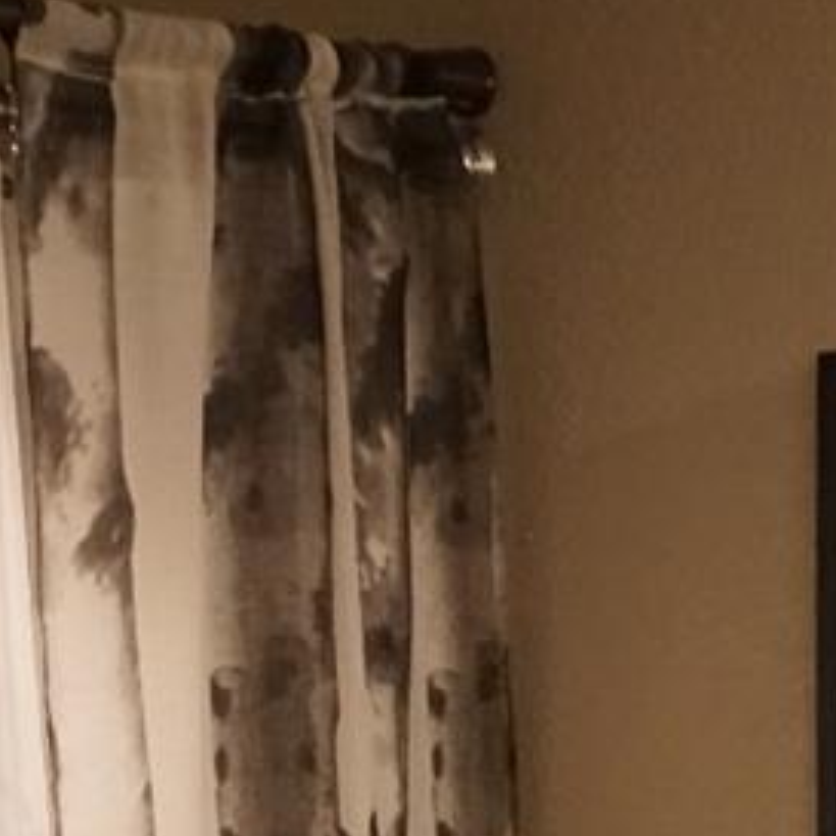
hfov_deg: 15.5
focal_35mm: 112
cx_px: 576
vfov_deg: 14.1
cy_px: 1412
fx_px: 3060
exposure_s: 1/160
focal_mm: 16
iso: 2000
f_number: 3.5
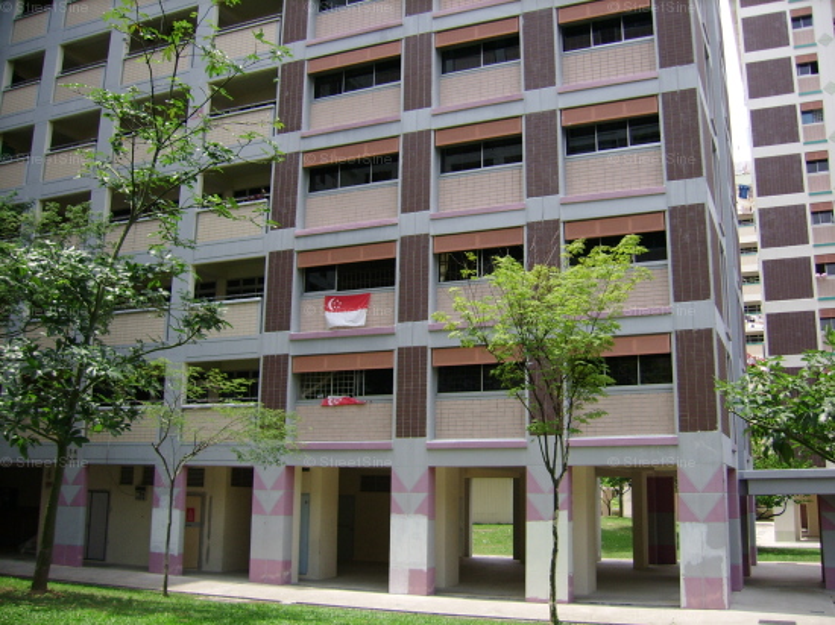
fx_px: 844
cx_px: 418
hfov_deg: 52.6
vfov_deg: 40.7
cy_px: 312
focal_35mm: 35
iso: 50
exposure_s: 1/648
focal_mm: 5.95
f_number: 2.8
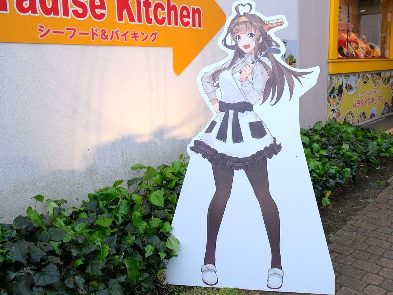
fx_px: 341
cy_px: 147
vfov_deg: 46.8
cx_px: 204
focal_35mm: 30
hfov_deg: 59.9
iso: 640
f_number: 4
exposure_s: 1/750
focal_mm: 18
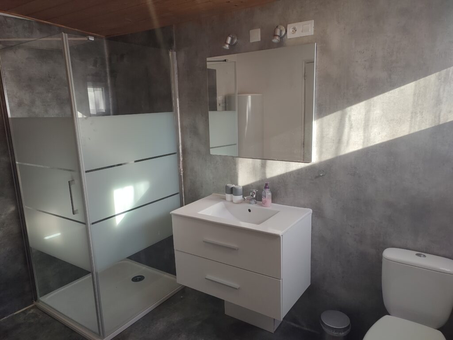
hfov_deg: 69.4
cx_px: 226
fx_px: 327
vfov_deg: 54.9
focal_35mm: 25
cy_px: 170
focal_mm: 6.04
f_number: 1.9
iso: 64
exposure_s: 1/33
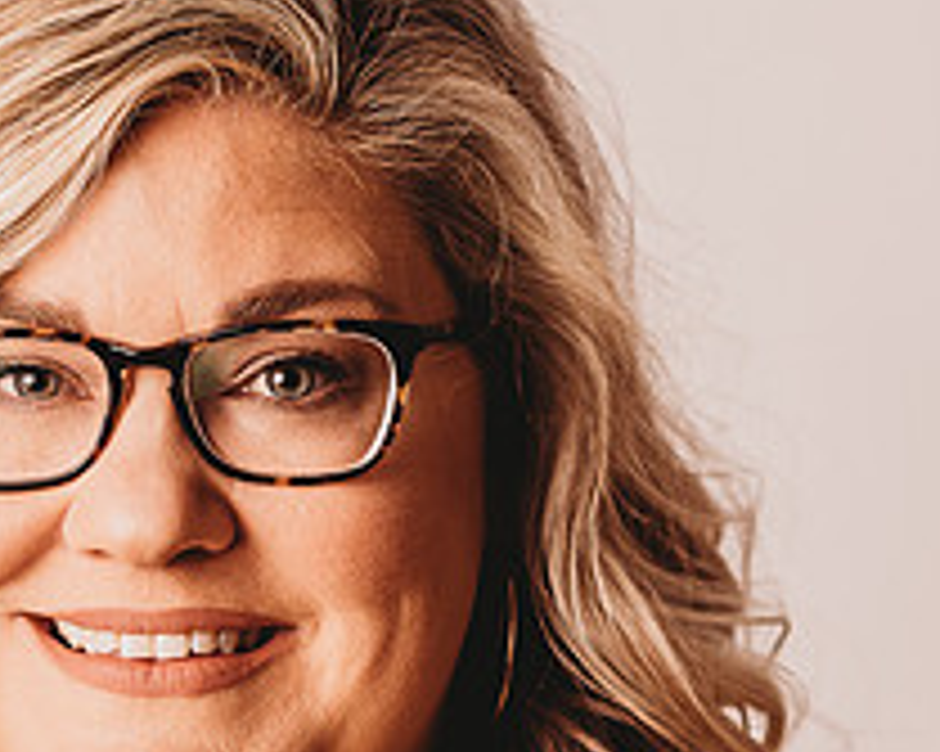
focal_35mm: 249
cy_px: 628
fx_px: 6924
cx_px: -148
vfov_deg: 6.2
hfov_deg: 7.7
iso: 100
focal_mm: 85
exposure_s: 1/160
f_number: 2.5
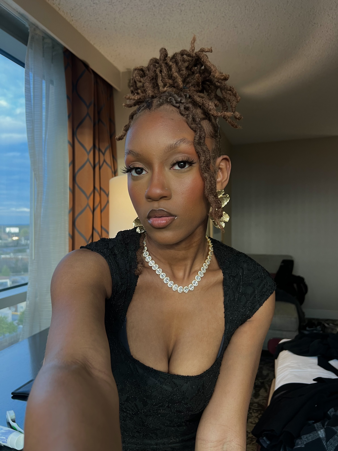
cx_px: 169
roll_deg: +1.4
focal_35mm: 26
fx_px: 338
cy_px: 226
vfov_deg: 67.3
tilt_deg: -1.1
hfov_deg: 53.1
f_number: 1.5
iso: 125
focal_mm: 5.7
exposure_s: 1/60
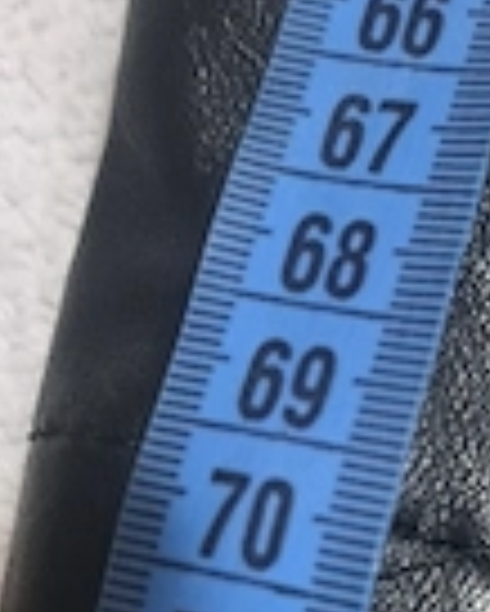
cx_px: 454
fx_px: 1249
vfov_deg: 26.9
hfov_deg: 21.6
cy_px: 500
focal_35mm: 69
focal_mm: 5.23
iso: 500
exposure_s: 1/25
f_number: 1.8
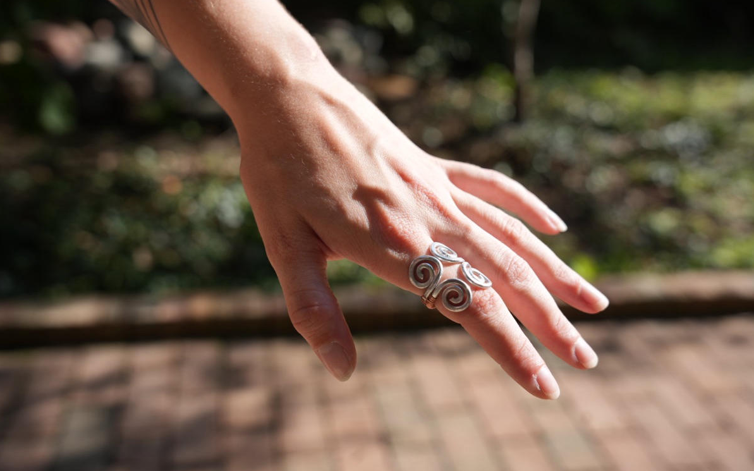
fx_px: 820
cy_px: 220
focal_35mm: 40
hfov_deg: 49.4
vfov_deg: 32.0
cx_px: 378
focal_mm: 38.9
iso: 100
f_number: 4.5
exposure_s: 1/400
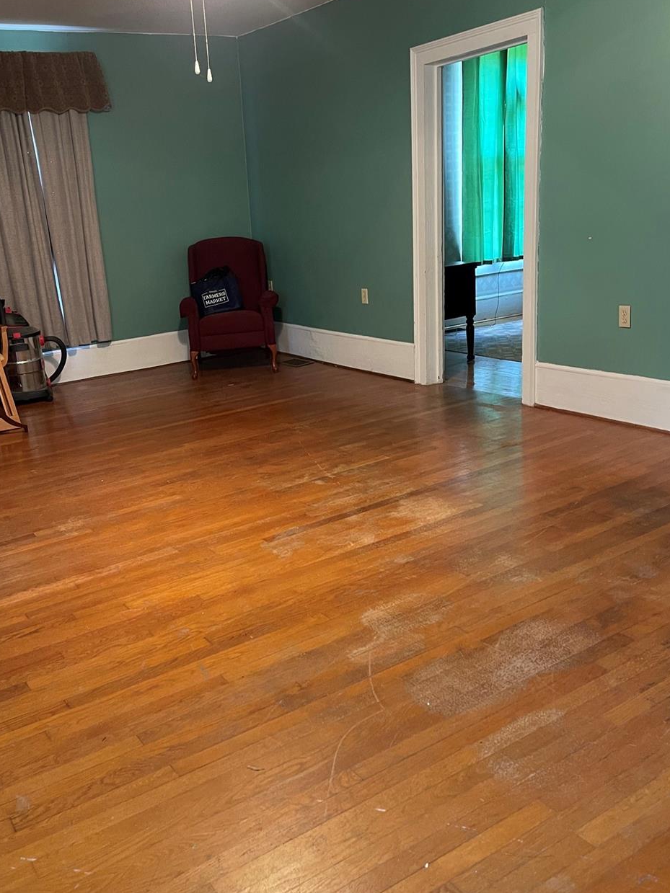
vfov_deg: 58.3
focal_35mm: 31
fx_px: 800
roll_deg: +3.7
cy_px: 428
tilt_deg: -15.7
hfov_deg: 45.3
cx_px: 281
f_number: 1.6
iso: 400
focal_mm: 5.1
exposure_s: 1/40
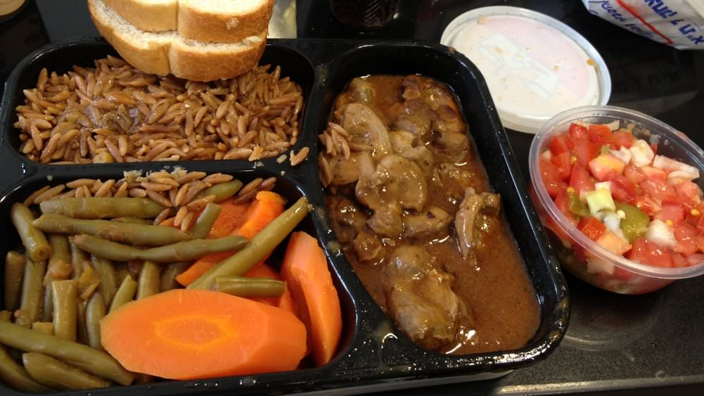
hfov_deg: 51.6
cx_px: 355
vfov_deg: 30.3
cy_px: 157
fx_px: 728
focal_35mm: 39
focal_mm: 4.28
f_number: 2.4
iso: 64
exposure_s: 1/20
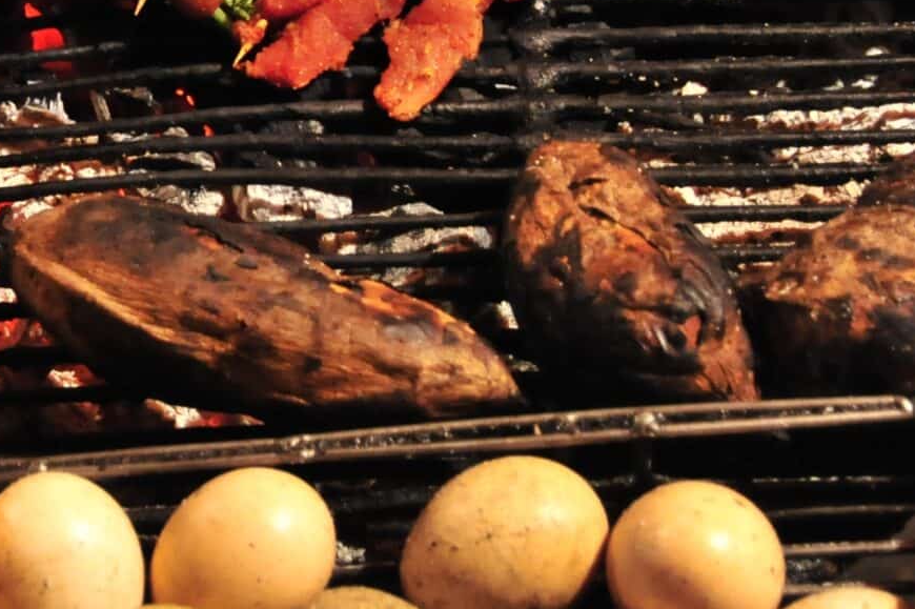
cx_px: -29
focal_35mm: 153
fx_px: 3886
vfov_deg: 8.9
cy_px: 108
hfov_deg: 13.2
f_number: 4.8
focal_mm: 52
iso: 3600
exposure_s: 1/50
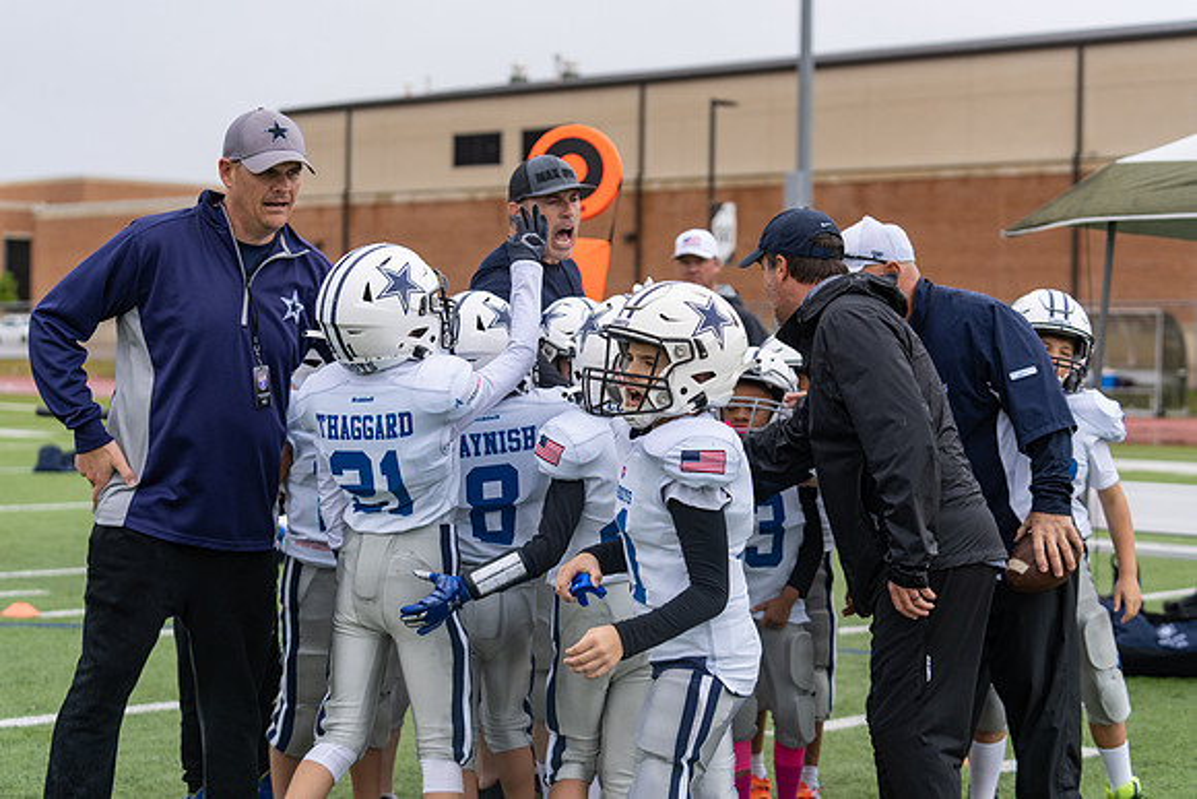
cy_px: 400
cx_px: 598
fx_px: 2328
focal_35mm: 70
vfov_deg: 19.5
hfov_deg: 28.8
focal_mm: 70
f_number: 3.5
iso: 250
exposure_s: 1/1250
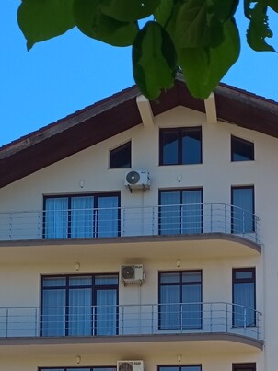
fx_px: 654
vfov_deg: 27.9
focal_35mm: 61
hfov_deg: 23.9
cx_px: 191
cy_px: 440
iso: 106
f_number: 1.4
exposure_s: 1/1736
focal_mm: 5.89
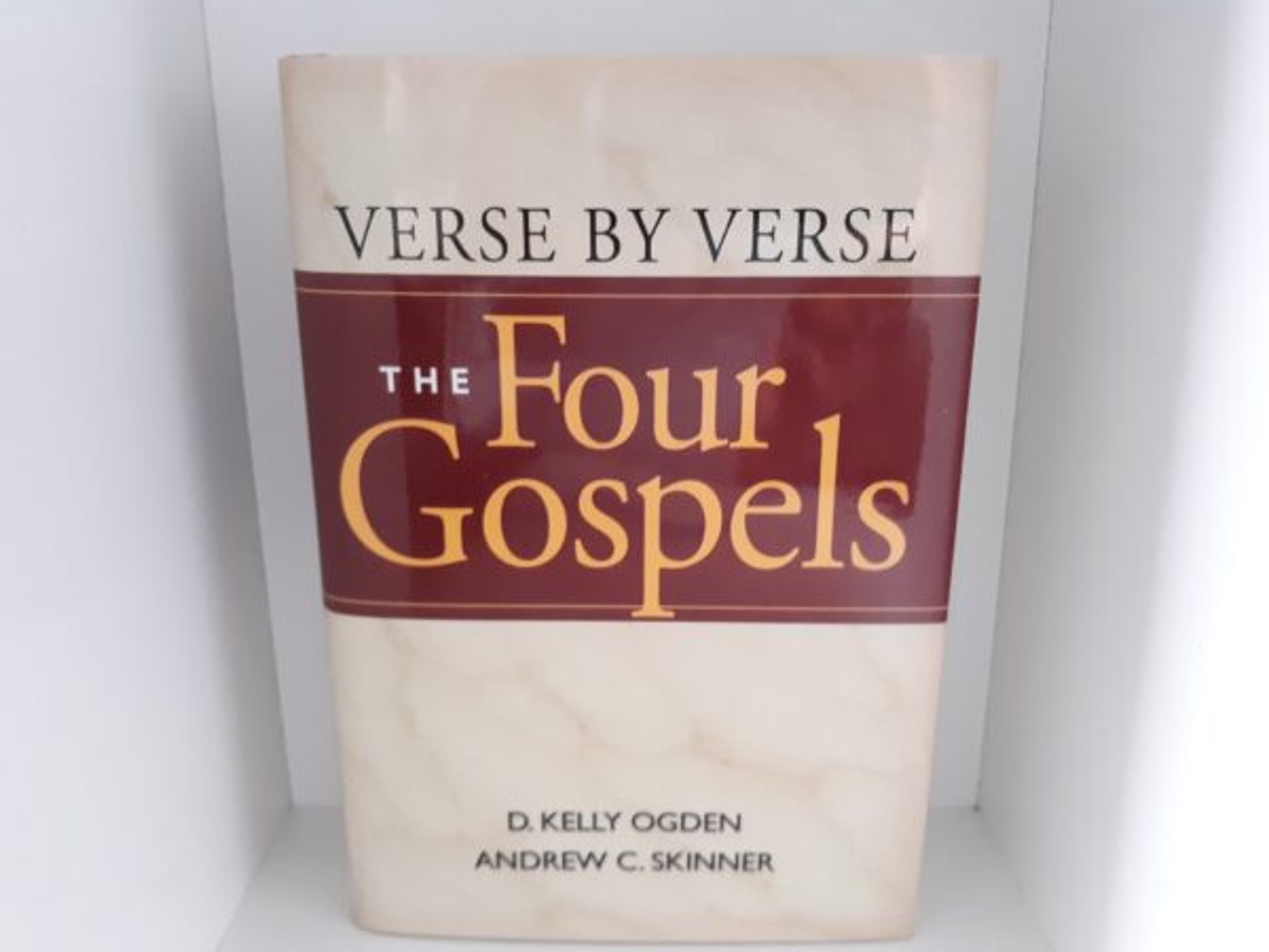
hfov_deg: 63.4
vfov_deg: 49.7
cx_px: 634
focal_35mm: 28
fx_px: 1026
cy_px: 476
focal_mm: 3.7
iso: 500
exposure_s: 1/20
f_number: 1.7
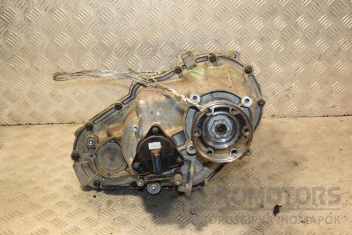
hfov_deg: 37.9
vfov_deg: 25.8
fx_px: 513
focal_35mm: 52
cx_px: 176
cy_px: 118
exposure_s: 1/125
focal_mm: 35
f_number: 5
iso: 800
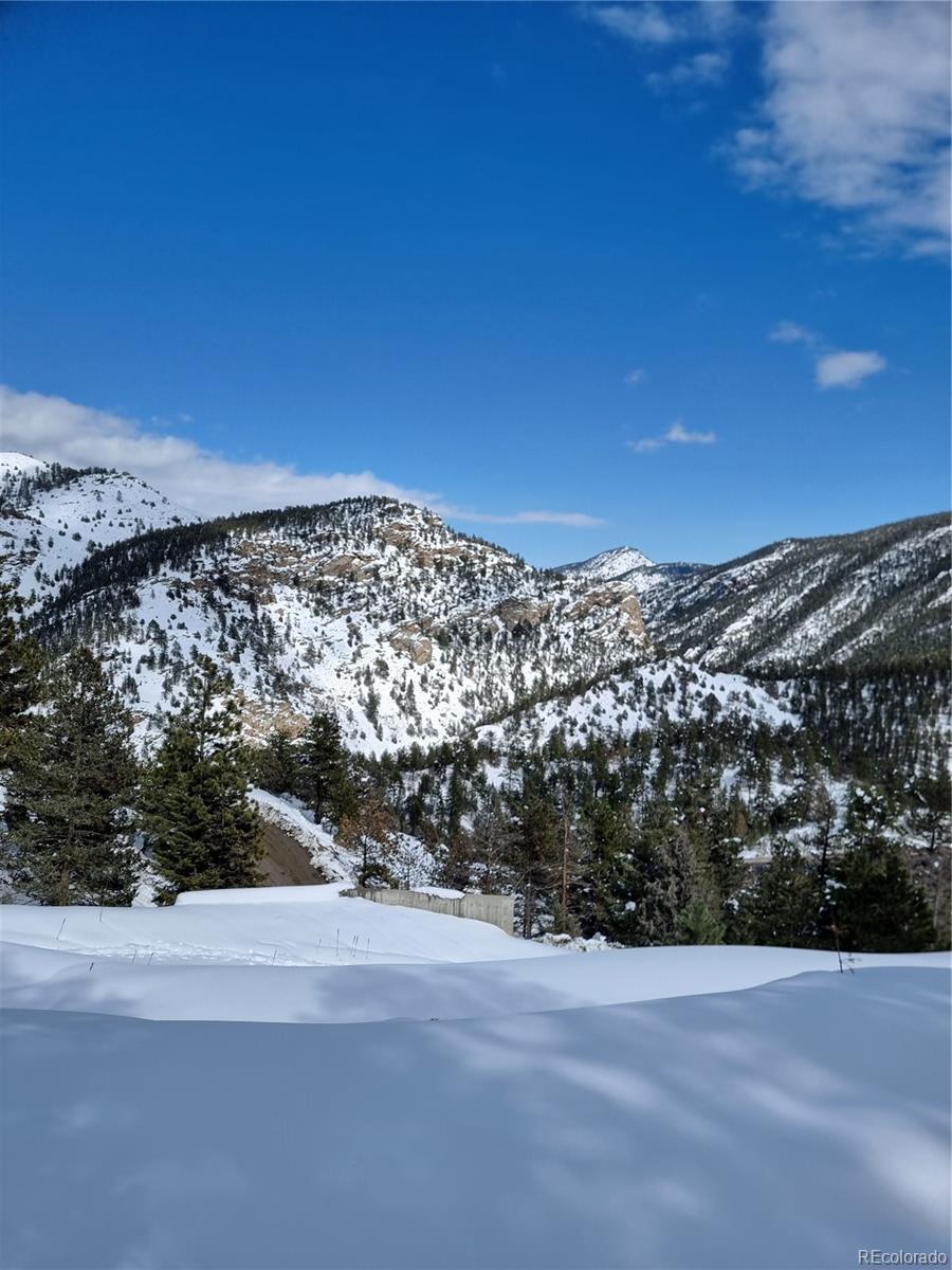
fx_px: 880
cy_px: 635
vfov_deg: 71.6
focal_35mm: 24
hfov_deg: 56.8
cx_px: 476
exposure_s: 1/1488
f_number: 1.8
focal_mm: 6.7
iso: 50
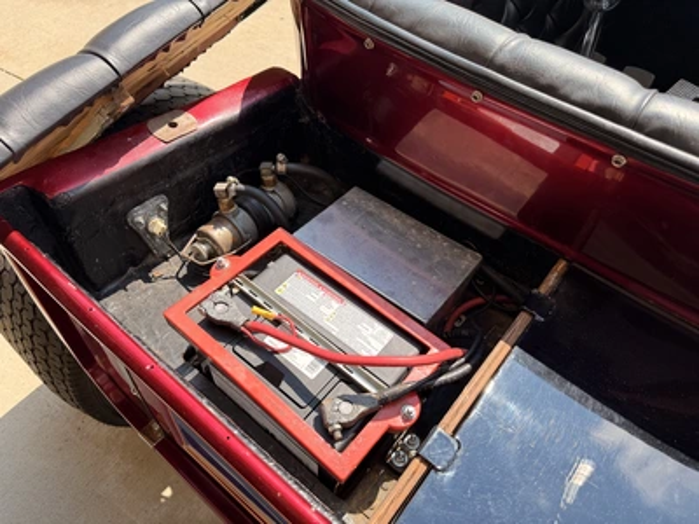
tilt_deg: -52.5
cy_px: 262
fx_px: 485
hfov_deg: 71.6
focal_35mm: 24
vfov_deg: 56.8
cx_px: 350
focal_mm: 6.76
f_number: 1.78
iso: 100
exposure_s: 1/1770
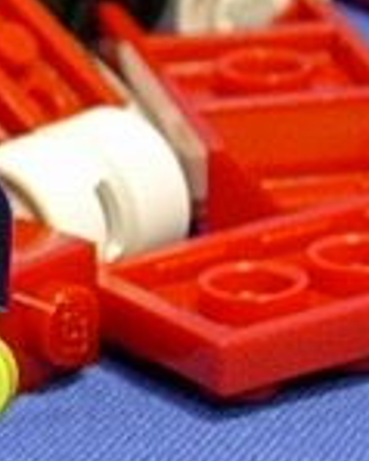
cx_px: -298
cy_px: 65
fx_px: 4072
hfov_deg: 5.1
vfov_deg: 6.5
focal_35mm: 298
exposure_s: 1/10
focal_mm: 10.8
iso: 70
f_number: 3.7
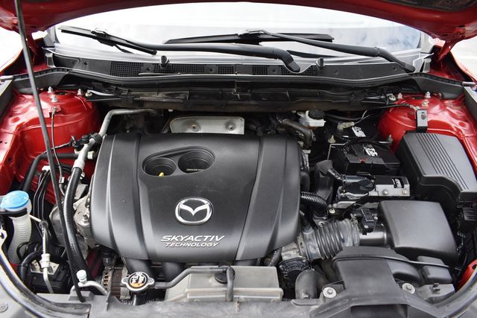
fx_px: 358
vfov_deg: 48.0
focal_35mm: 27
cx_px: 238
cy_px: 159
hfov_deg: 67.4
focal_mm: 18
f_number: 5.6
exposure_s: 1/250
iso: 400
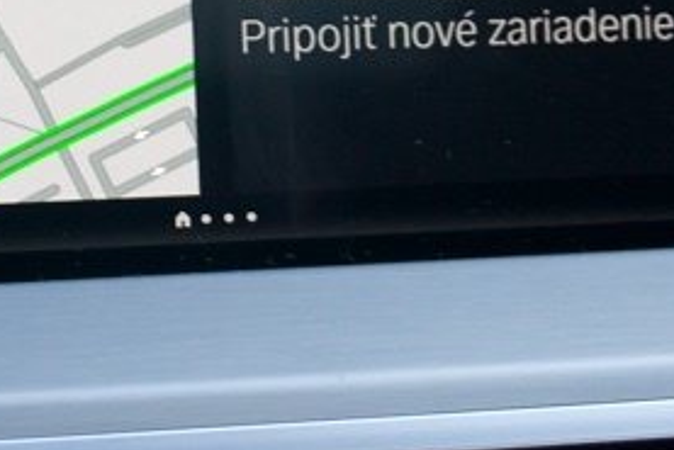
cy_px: -51
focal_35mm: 156
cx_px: 141
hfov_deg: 13.1
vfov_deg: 8.7
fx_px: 2922
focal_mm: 24
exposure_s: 1/100
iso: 400
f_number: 5
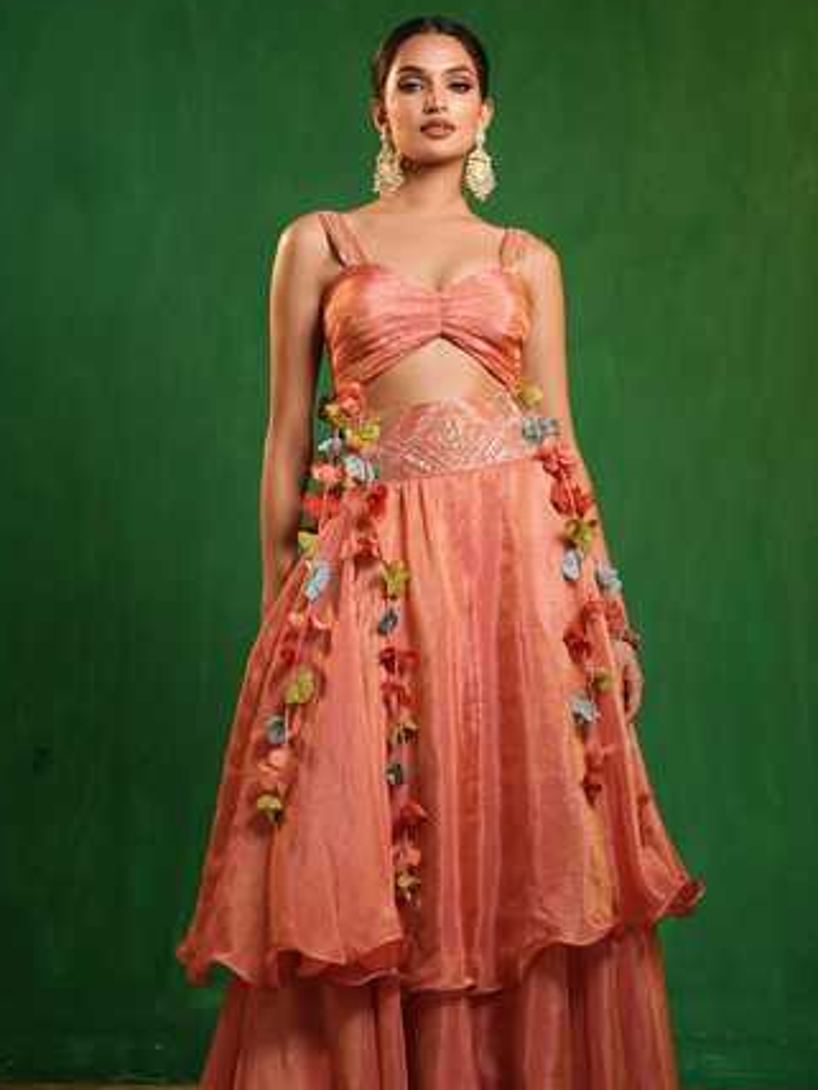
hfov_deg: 24.8
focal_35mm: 59
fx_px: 1859
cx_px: 418
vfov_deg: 32.6
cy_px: 638
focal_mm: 50
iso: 400
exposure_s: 1/160
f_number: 2.8
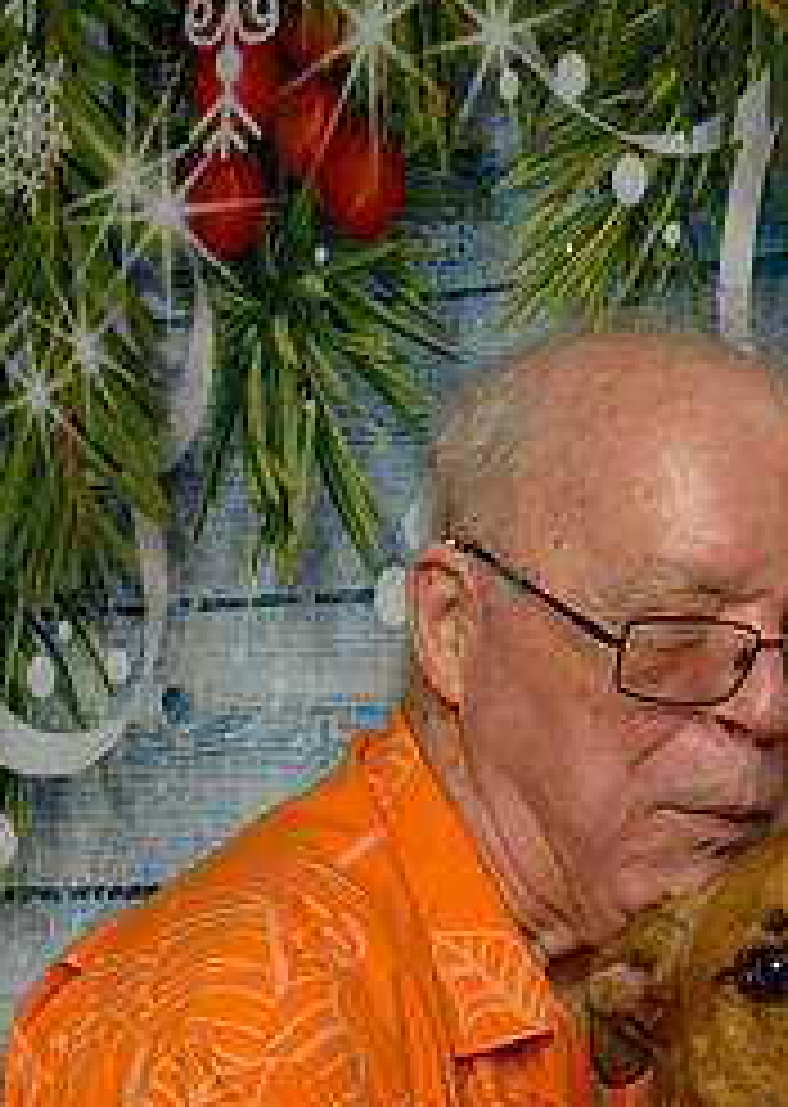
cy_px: 986
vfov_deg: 20.8
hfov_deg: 15.1
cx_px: 690
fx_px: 2953
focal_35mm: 94
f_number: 10
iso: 400
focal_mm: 35
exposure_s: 1/160
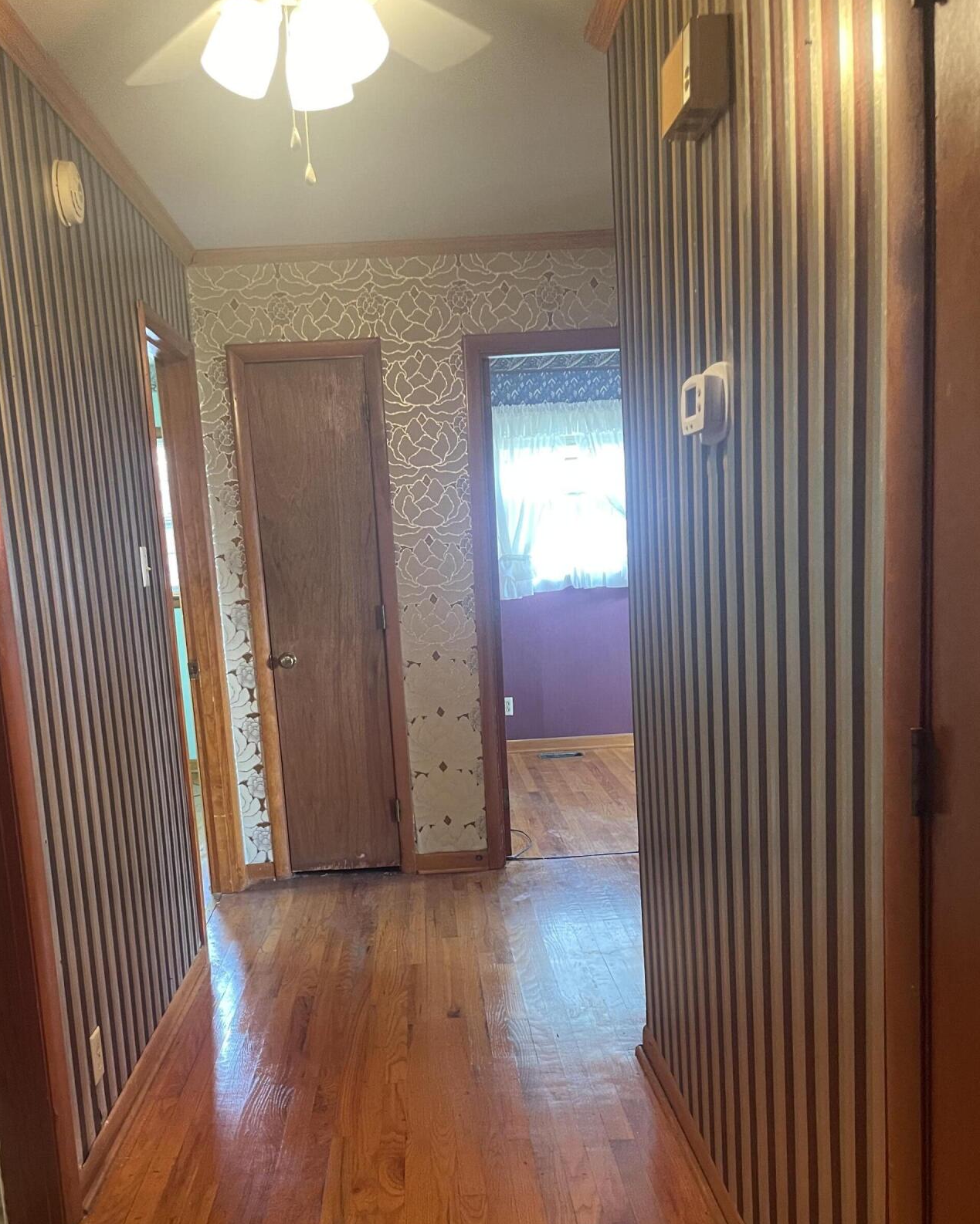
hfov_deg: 45.7
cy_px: 756
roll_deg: +4.2
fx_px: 1160
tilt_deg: -10.5
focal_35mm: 32
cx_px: 441
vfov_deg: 55.1
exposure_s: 1/60
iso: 400
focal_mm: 4.2
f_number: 1.6
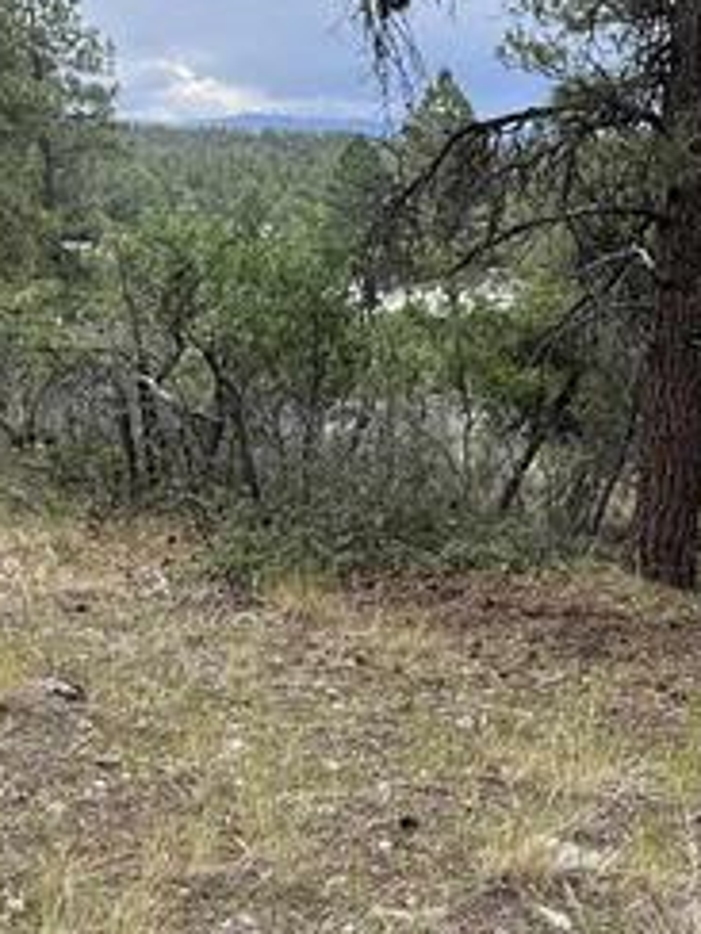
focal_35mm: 44
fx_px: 1188
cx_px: 594
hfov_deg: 31.7
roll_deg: +1.2
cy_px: 444
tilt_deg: -12.1
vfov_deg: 42.9
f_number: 2.2
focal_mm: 2.22
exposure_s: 1/388
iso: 64
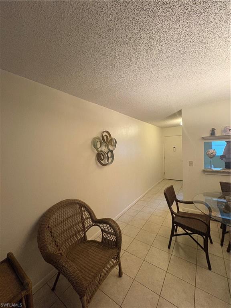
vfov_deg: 102.1
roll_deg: +2.4
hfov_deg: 85.7
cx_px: 116
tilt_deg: -2.7
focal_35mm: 14
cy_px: 154
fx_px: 125
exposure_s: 1/60
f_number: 2.2
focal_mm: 2.22
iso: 640
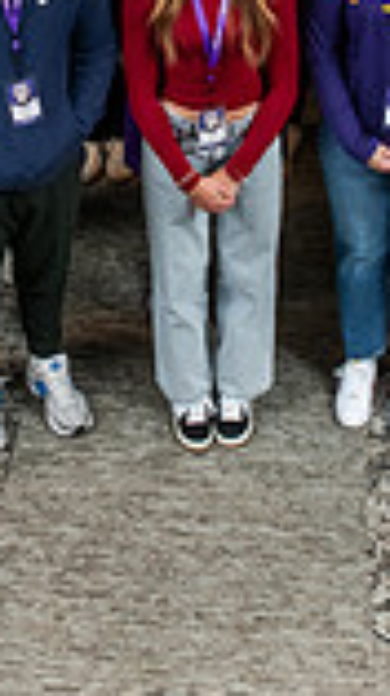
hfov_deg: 13.0
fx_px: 1714
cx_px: 120
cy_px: -91
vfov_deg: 21.6
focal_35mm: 93
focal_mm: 24
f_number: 10
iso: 2000
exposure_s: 1/160
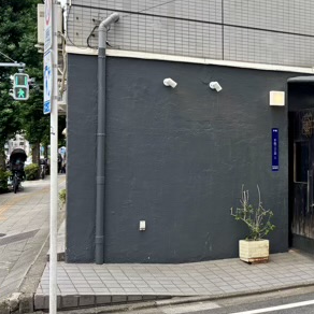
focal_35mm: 55
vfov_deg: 31.0
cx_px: 315
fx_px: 564
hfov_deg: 29.1
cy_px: 136
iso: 50
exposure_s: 1/775
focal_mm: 5.96
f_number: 1.6
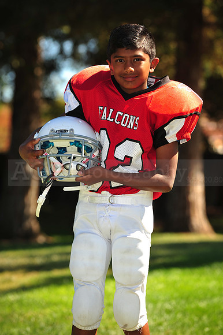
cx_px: 112
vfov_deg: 11.4
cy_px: 168
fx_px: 1674
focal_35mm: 180
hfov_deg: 7.6
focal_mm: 180
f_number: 5
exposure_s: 1/250
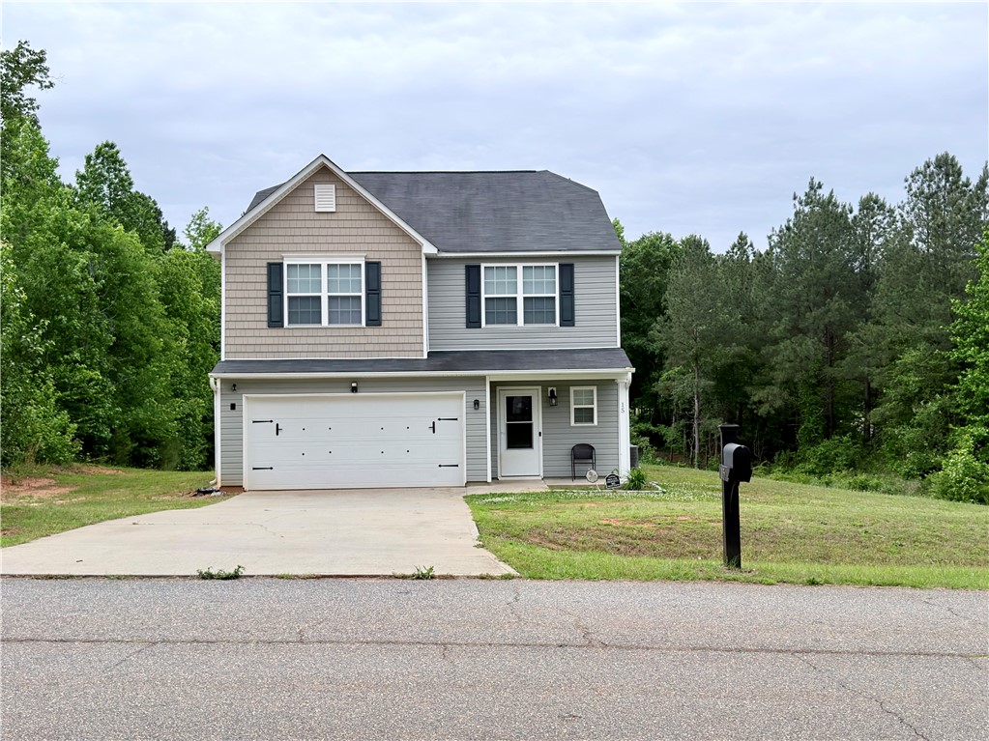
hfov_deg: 47.9
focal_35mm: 39
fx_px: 1114
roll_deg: +0.9
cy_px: 370
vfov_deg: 36.8
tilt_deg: +1.5
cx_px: 494
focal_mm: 6.76
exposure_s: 1/5348
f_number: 1.78
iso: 64
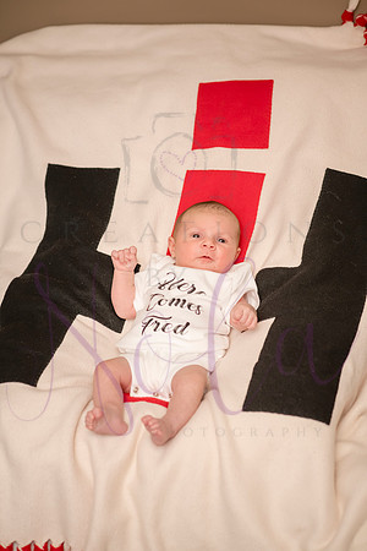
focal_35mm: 85
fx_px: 1300
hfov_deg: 16.1
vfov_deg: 23.9
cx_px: 184
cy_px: 276
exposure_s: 1/250
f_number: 4
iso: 800
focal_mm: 85
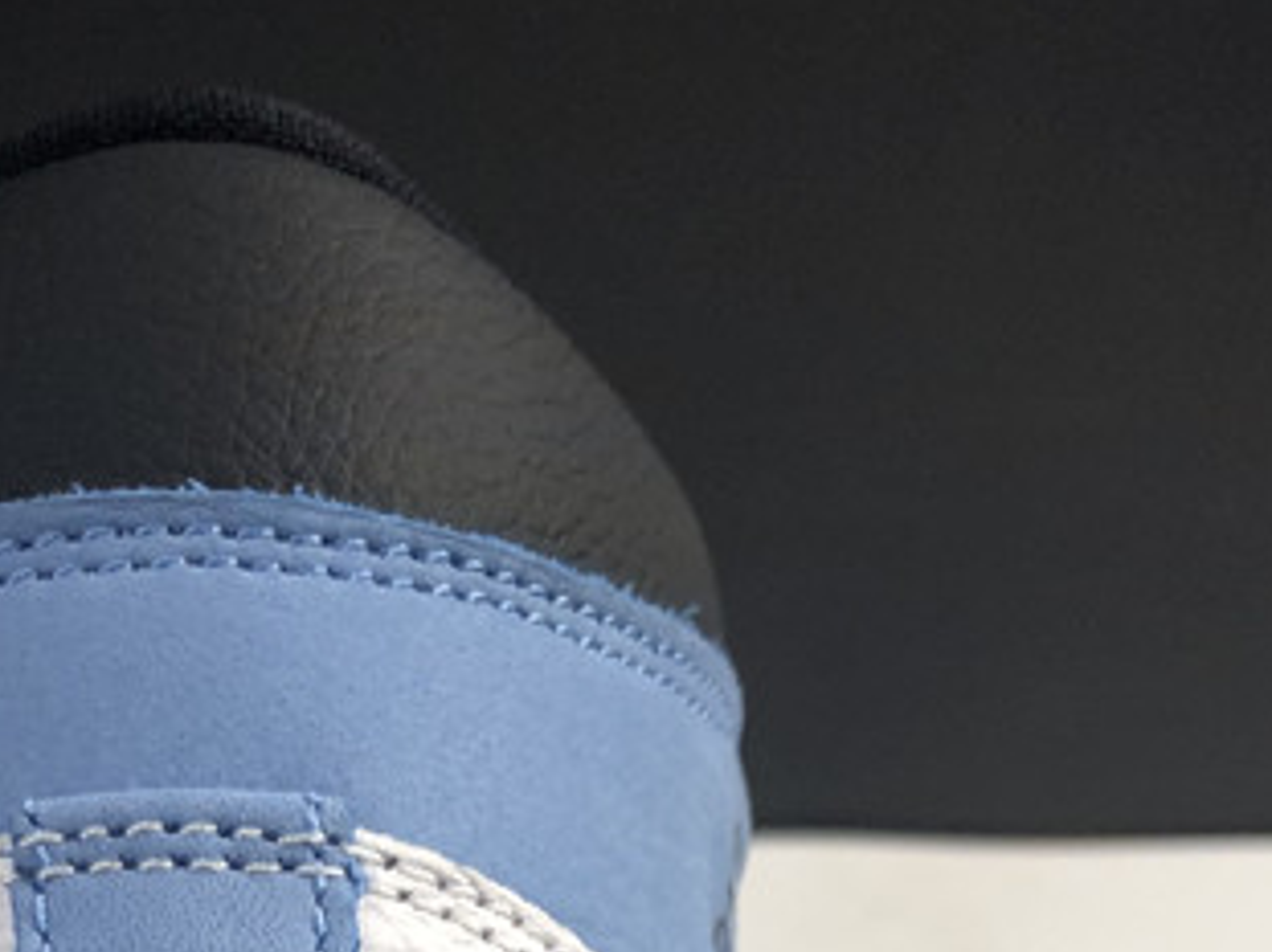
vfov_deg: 15.1
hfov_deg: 21.3
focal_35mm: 90
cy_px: 1479
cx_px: 102
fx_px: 3306
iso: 32
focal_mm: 4
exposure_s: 1/100
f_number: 1.8
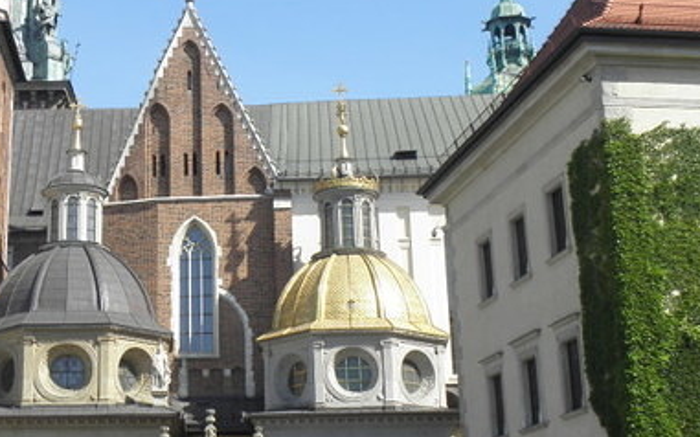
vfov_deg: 17.8
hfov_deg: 27.9
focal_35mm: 73
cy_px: 149
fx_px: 1392
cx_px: 184
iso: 64
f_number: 5.6
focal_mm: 7.31
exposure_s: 1/160
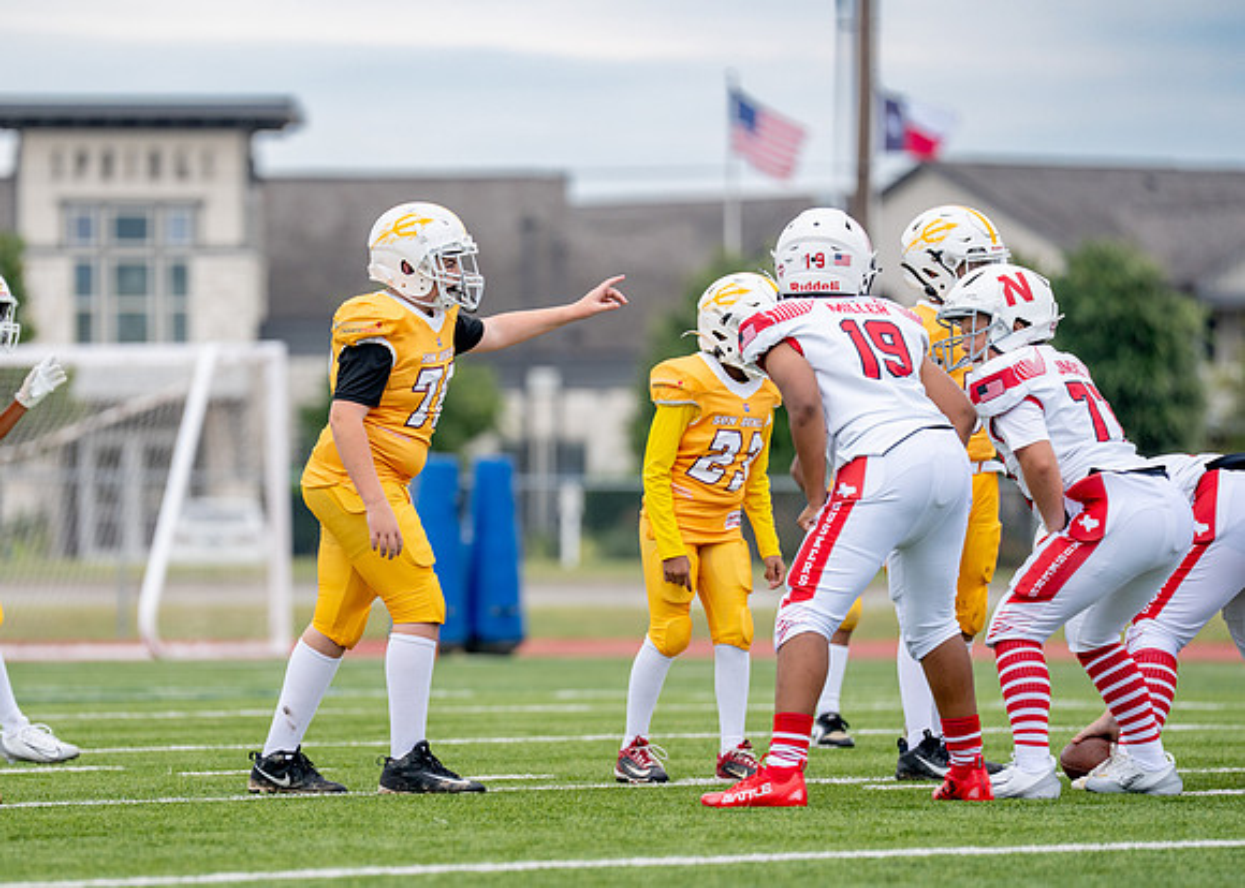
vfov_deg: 5.2
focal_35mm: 275
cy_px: 485
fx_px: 9738
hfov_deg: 7.3
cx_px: 372
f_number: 2.8
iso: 250
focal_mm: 200
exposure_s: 1/2000
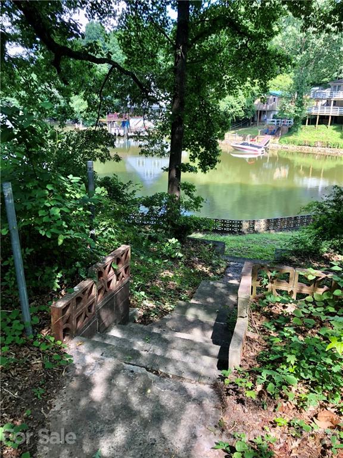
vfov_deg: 63.4
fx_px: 370
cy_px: 229
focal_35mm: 28
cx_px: 172
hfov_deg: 49.7
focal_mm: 3.99
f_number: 1.8
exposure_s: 1/120
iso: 32
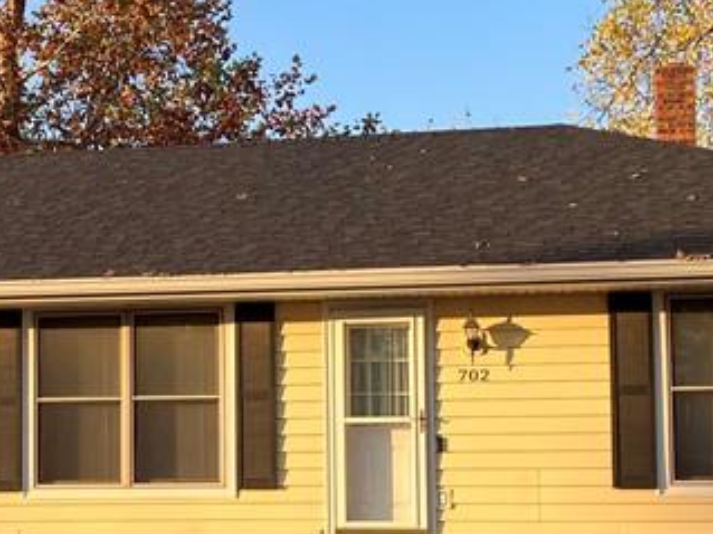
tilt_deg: +4.3
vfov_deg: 16.4
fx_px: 1853
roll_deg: -0.6
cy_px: 362
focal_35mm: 90
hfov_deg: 21.4
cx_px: 114
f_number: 1.8
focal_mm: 3.99
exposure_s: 1/496
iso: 32
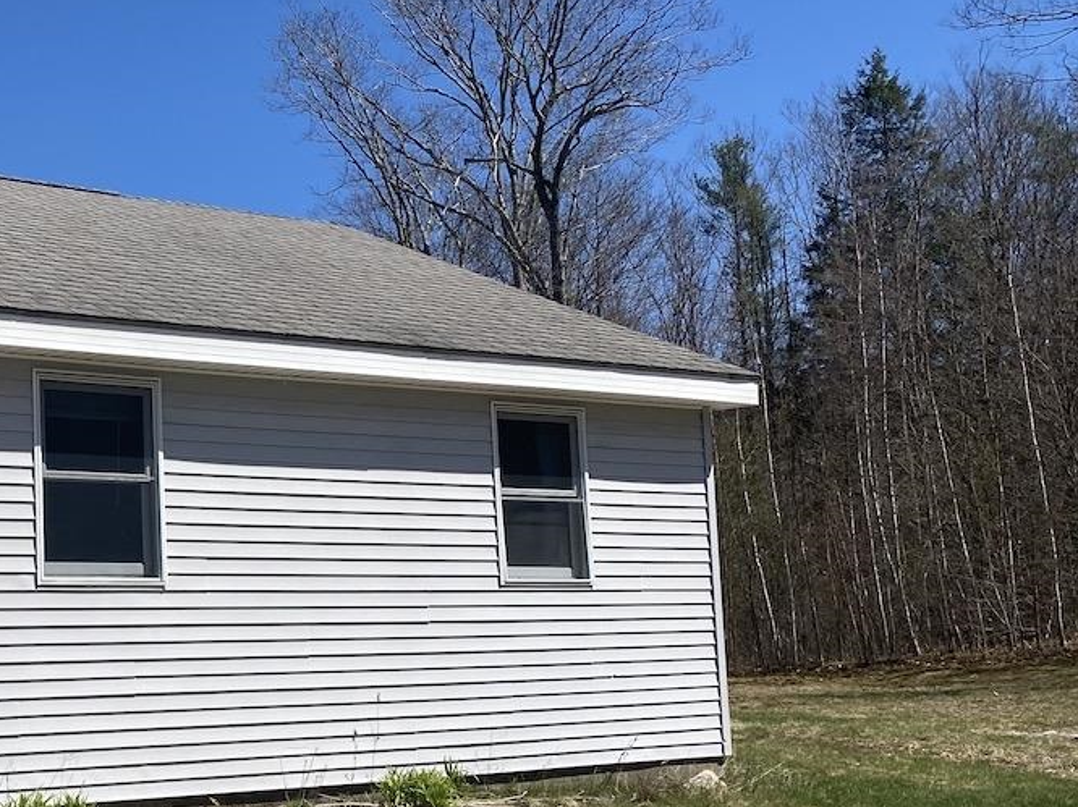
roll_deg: +1.2
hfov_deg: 35.2
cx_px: 44
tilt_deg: +6.2
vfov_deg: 29.0
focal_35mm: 50
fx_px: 1557
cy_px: 475
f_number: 1.8
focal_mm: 4.25
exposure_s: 1/4608
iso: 32
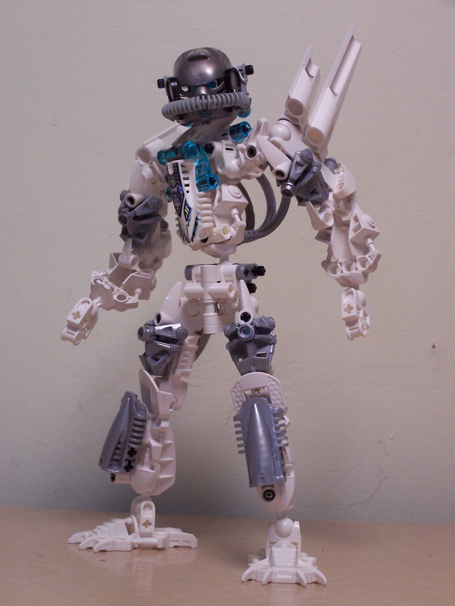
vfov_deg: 26.0
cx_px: 228
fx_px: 1314
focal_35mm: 75
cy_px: 303
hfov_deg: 19.6
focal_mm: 12.4
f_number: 3.2
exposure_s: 1/20
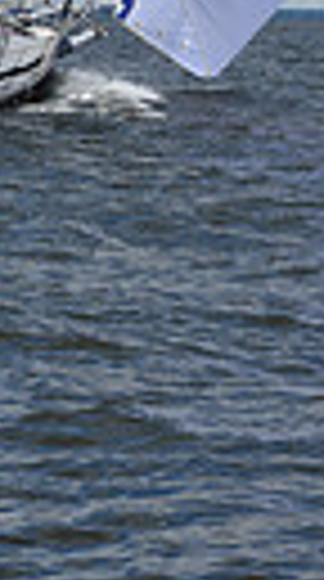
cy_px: -562
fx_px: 5085
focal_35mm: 331
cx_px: 151
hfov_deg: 3.6
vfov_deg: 6.4
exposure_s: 1/1000
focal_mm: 70
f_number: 10
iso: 250
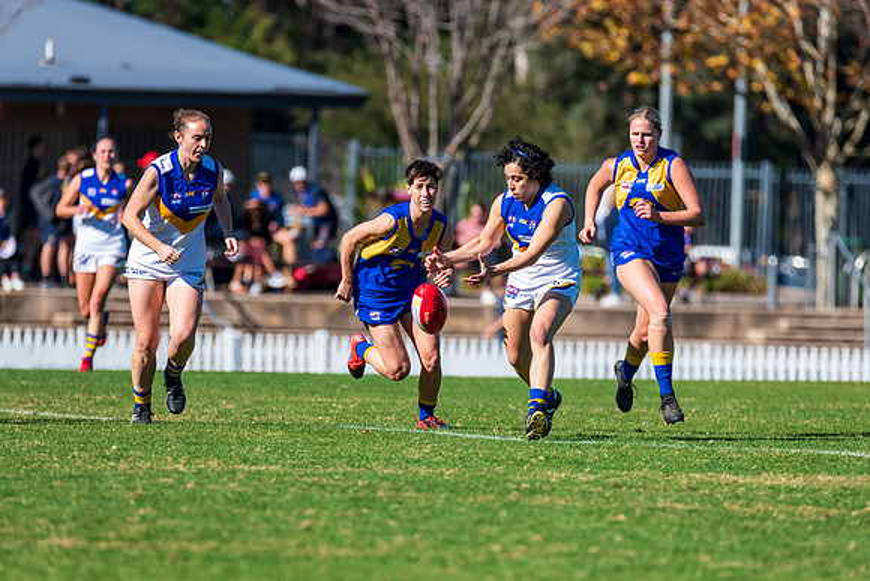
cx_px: 453
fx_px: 11740
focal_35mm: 486
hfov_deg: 4.2
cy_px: 303
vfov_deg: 2.8
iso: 800
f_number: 8
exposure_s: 1/2000
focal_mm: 450
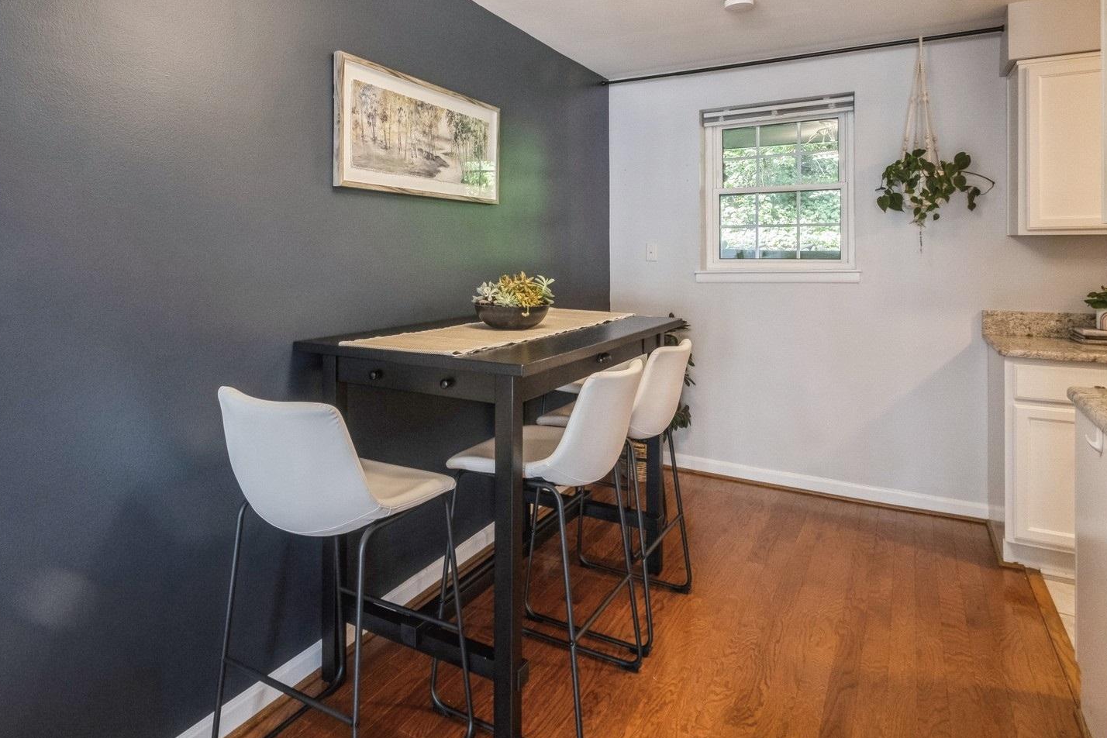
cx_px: 478
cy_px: 254
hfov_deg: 80.8
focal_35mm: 21
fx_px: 646
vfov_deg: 58.3
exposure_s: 1/8
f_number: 9
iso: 800
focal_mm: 10
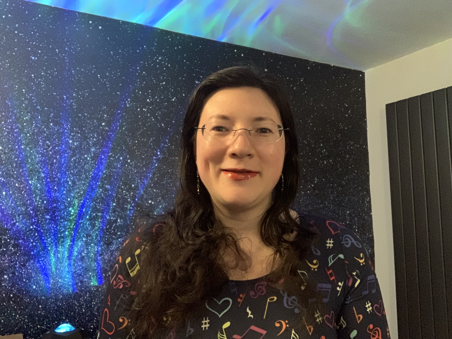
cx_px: 226
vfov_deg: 44.2
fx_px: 418
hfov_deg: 56.8
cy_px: 170
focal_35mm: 32
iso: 500
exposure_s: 1/25
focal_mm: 2.87
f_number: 2.2
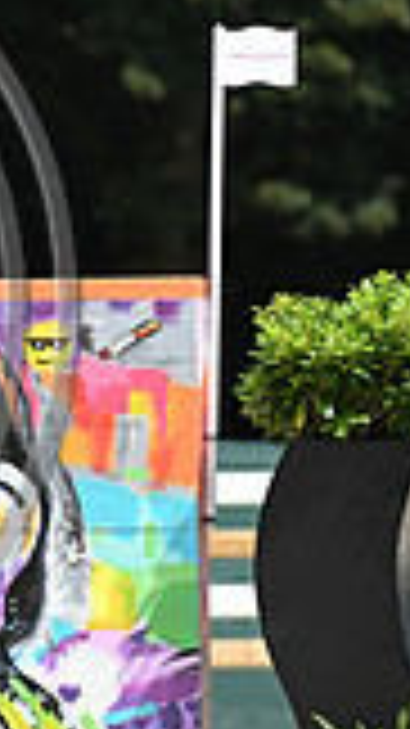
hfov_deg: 1.3
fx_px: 18187
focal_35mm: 940
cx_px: -437
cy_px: 241
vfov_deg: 2.3
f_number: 4.5
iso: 200
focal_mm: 250
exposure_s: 1/1250
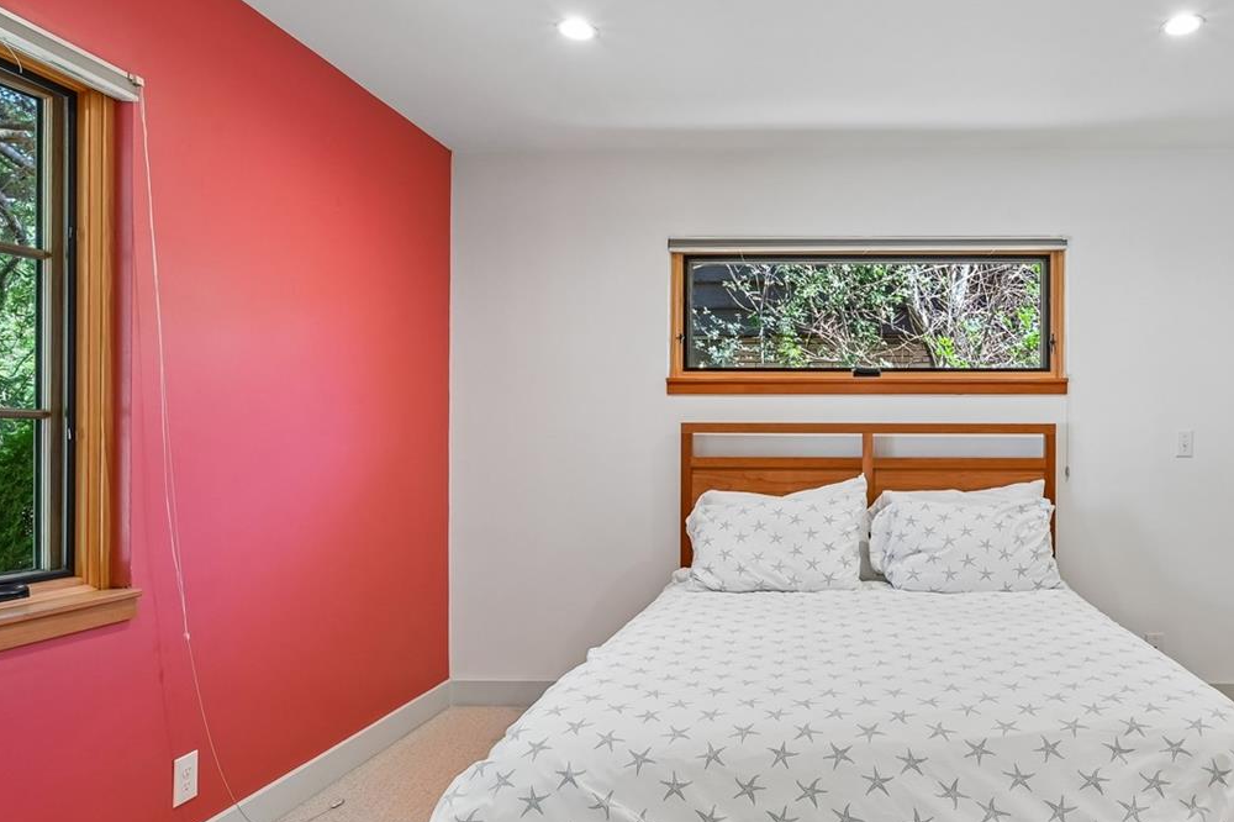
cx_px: 823
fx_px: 850
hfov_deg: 69.9
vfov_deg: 51.6
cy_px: 439
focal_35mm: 25
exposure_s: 1/13
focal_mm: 15.5
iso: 400
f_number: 10
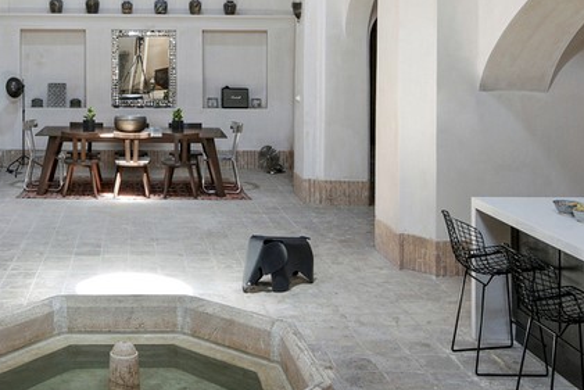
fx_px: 779
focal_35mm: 48
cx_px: 92
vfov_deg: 26.5
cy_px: -3
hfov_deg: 39.0
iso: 200
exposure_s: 1/1.6
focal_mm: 15
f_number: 10
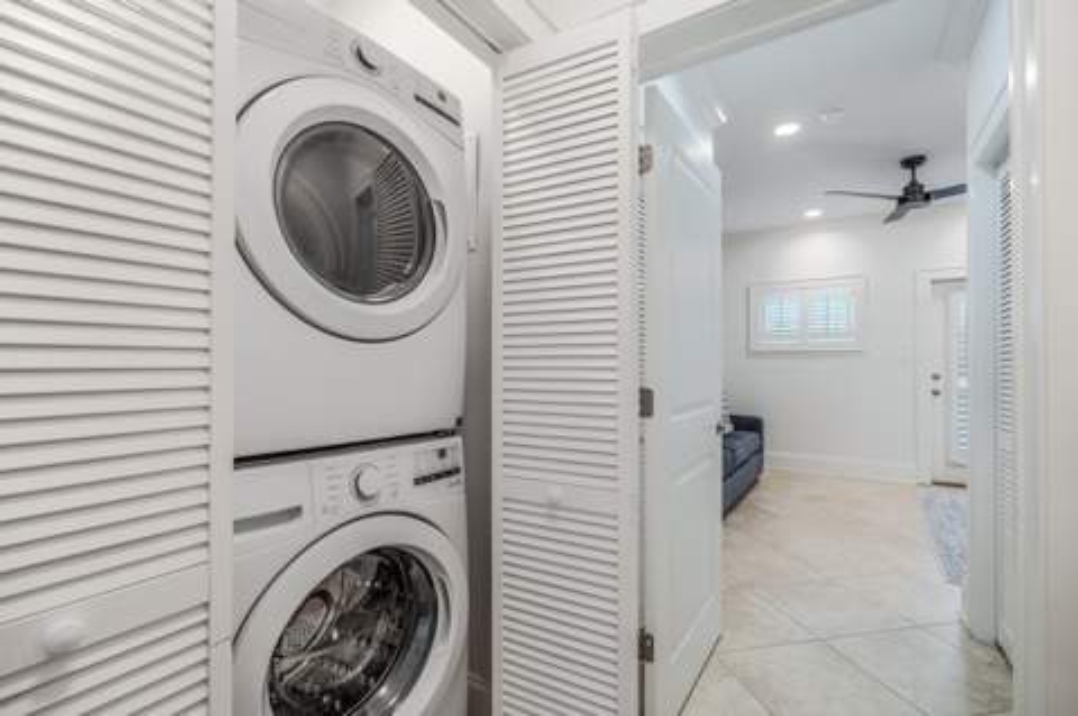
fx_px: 494
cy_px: 358
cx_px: 539
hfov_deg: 95.0
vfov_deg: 71.9
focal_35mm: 16
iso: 200
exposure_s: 1/60
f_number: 5.6
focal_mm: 16.5
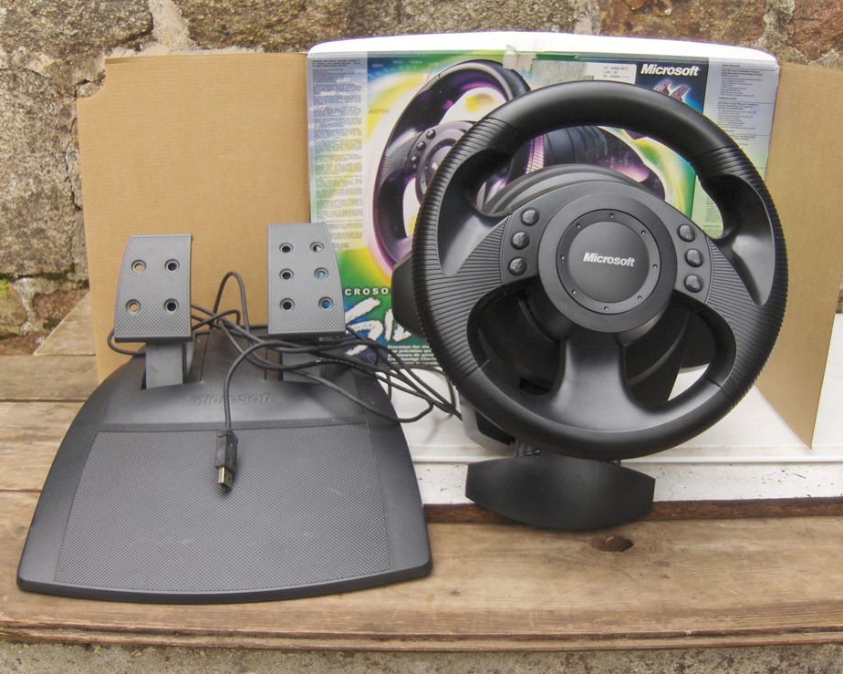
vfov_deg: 40.1
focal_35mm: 37
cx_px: 422
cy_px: 341
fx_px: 923
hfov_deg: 49.1
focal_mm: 7.5
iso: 100
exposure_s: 1/258
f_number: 2.8
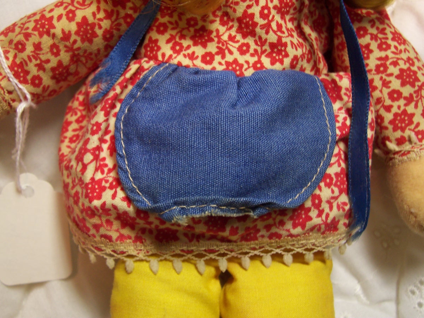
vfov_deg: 38.7
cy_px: 159
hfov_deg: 50.1
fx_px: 453
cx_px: 212
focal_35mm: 37
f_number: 2.8
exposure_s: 1/30
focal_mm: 5.6
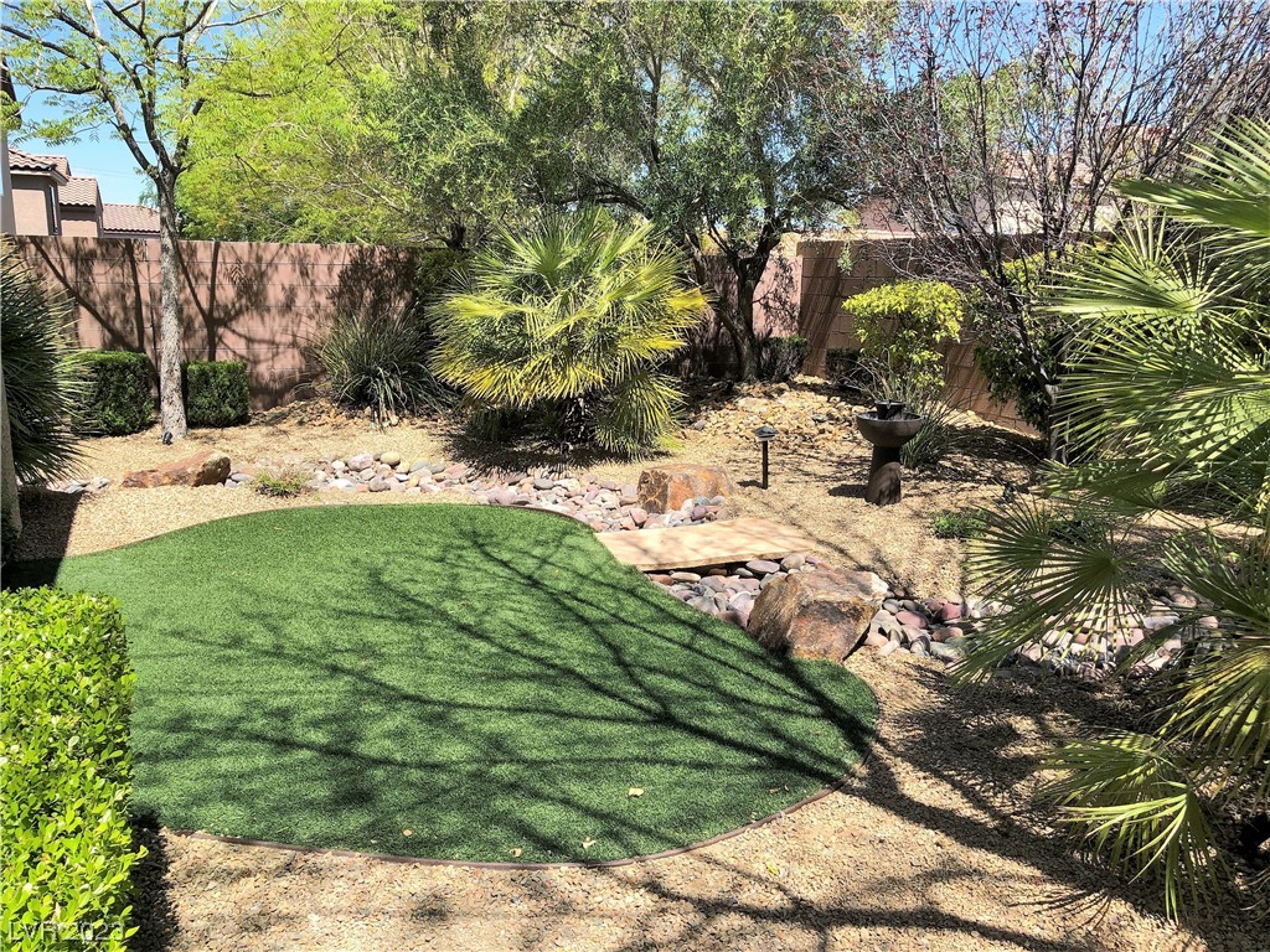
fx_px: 1027
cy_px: 476
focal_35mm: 28
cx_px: 635
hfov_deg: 63.4
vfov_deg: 49.7
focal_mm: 3.99
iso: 20
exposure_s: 1/1200
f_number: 1.8
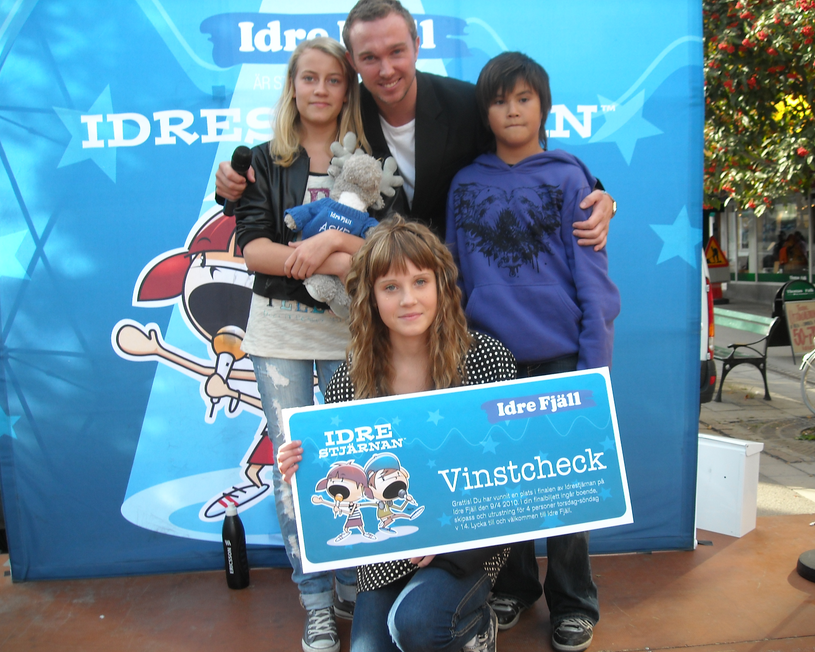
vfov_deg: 40.1
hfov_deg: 49.1
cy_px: 330
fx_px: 892
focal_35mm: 37
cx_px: 416
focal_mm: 5.7
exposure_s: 1/129
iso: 64
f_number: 2.8
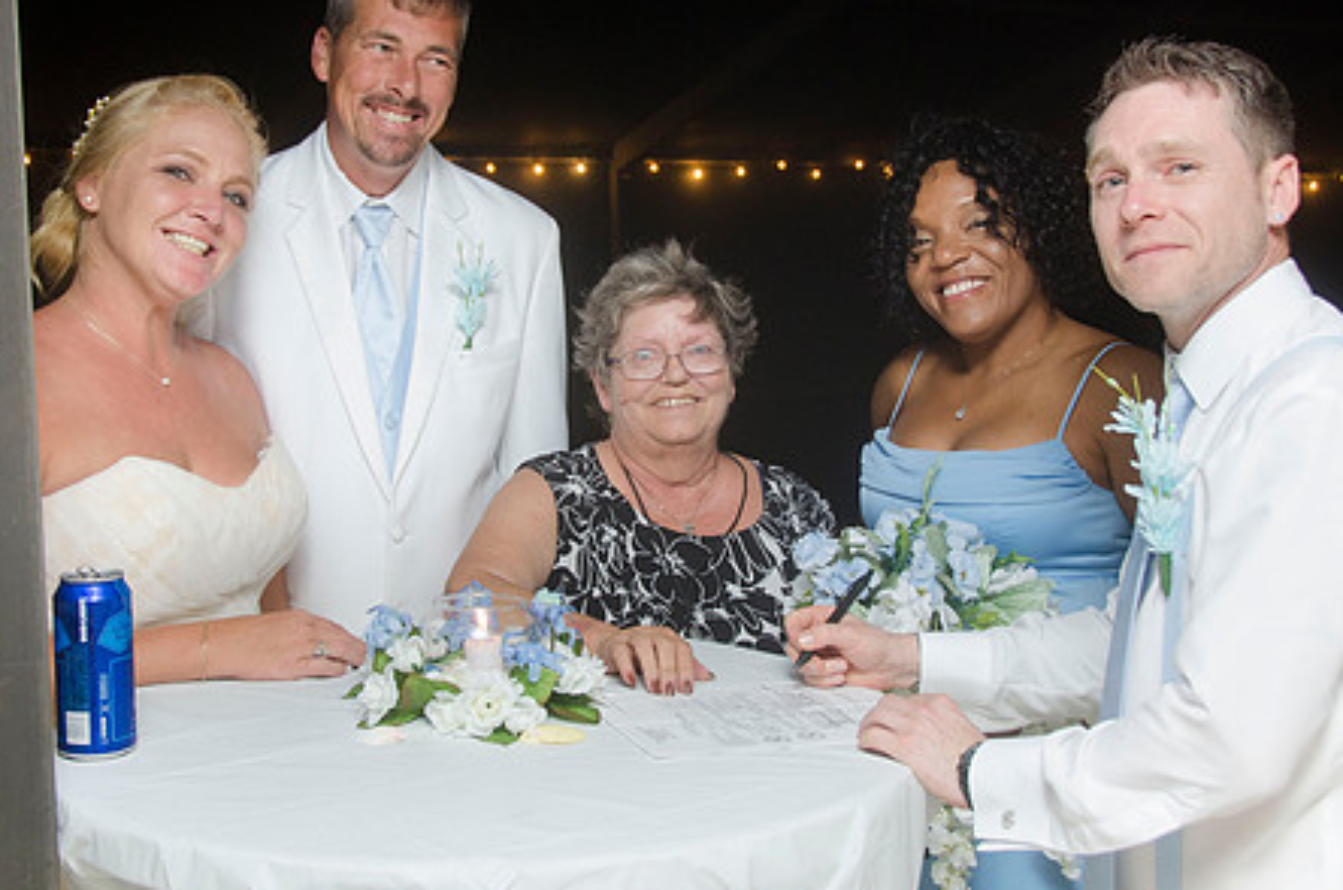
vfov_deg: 26.3
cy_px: 378
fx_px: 1898
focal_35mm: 51
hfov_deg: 38.9
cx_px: 638
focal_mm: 26
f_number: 5.6
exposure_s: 1/60
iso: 400
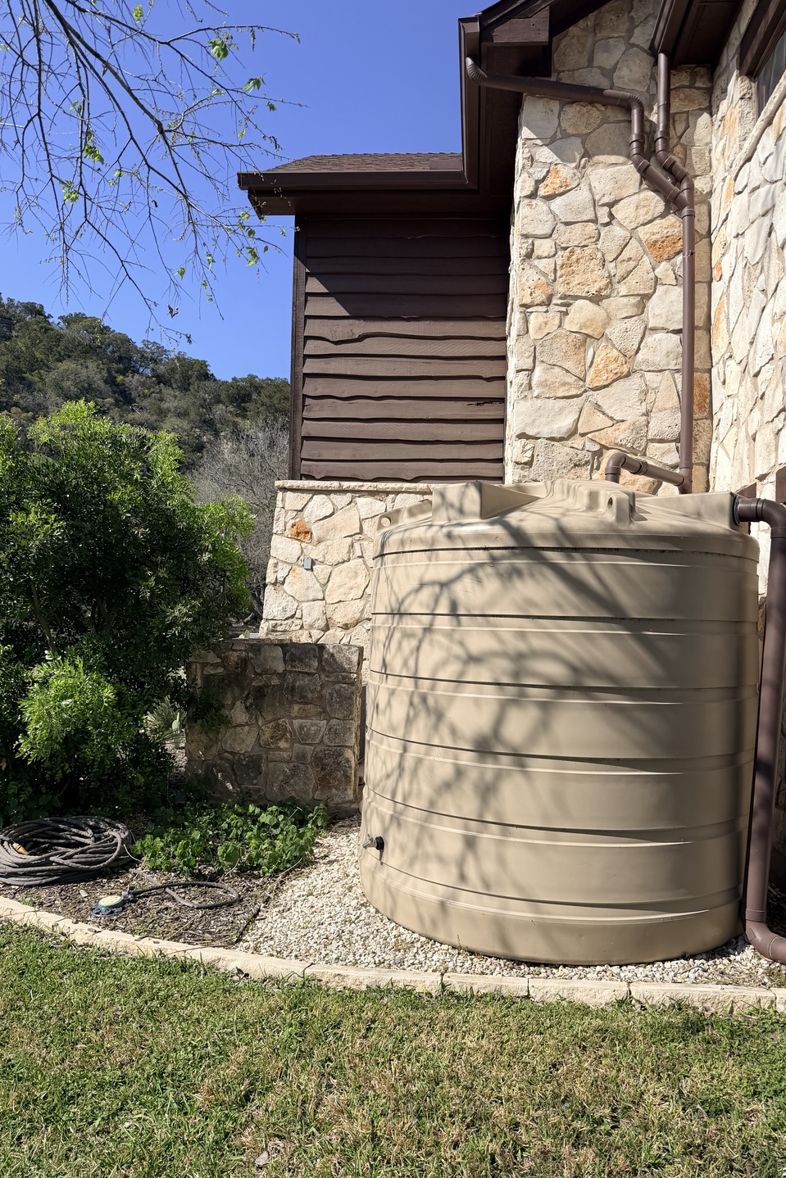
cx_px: 426
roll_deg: -1.6
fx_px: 818
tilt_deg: +2.2
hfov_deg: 51.2
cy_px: 589
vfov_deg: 71.5
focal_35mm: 25
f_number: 1.78
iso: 80
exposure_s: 1/6173
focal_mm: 6.76
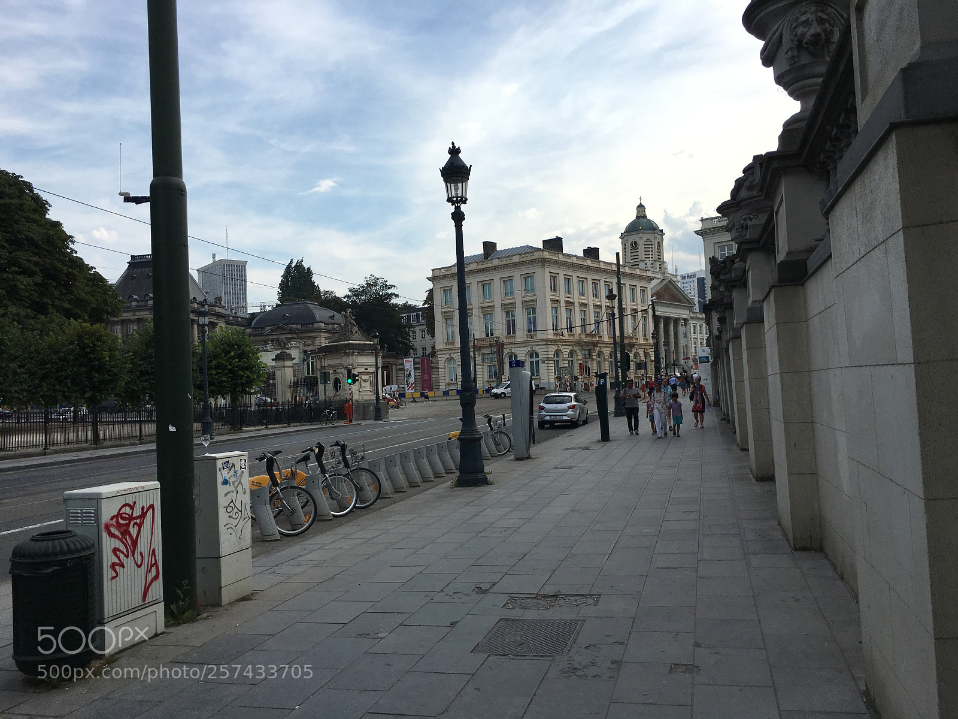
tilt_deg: +3.1
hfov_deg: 61.7
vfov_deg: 48.2
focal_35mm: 29
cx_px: 479
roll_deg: +3.5
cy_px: 360
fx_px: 803
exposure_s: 1/1972
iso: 25
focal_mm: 4.15
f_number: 2.2
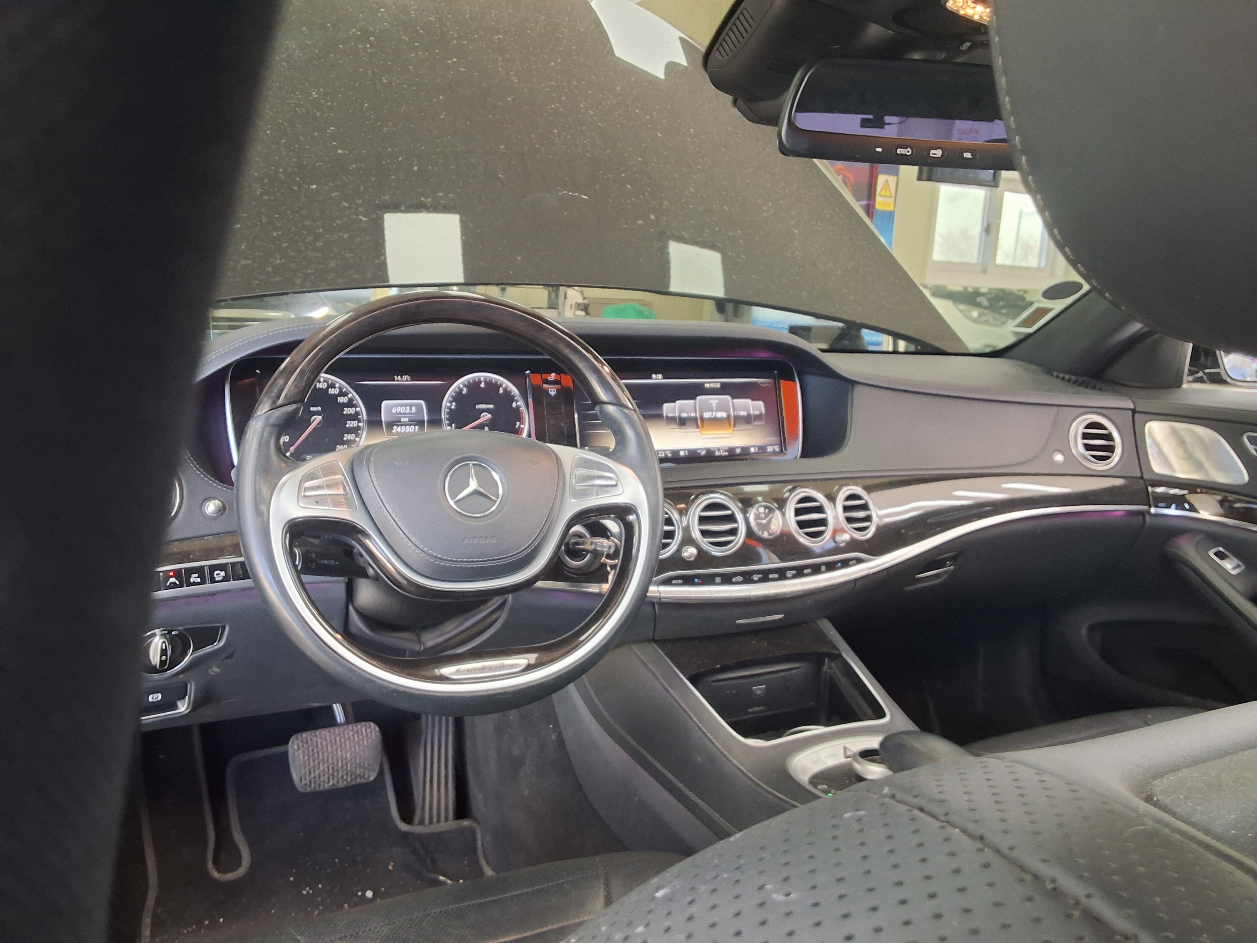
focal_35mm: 28
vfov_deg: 49.7
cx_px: 628
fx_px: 1017
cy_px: 472
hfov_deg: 63.4
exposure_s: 1/40
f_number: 1.9
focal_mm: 2.91
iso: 100
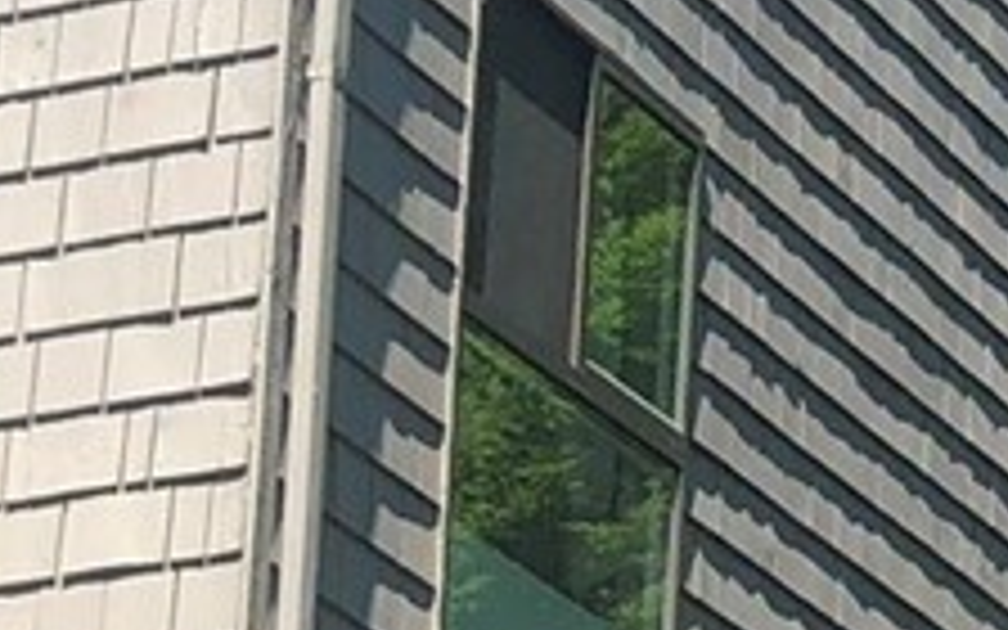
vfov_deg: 6.1
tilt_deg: +14.0
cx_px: 1544
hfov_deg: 9.6
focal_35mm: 212
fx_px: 5824
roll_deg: -0.4
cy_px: 1026
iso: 20
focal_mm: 3.99
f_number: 1.8
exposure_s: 1/571
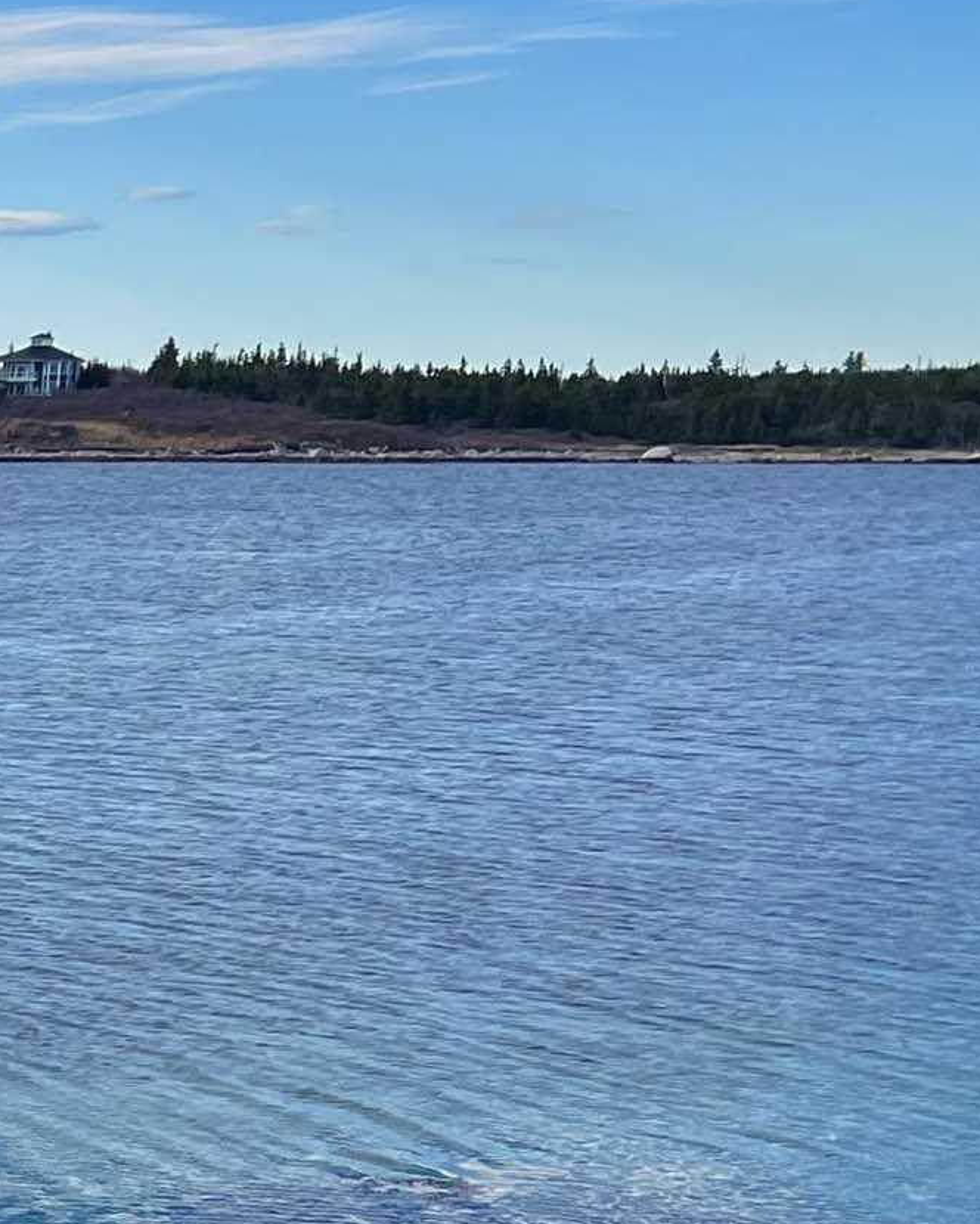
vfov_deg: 19.9
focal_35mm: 94
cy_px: 1162
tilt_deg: -13.0
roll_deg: -0.6
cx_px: -1043
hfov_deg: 13.7
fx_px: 3405
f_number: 1.5
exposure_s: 1/2632
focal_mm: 5.7
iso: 50
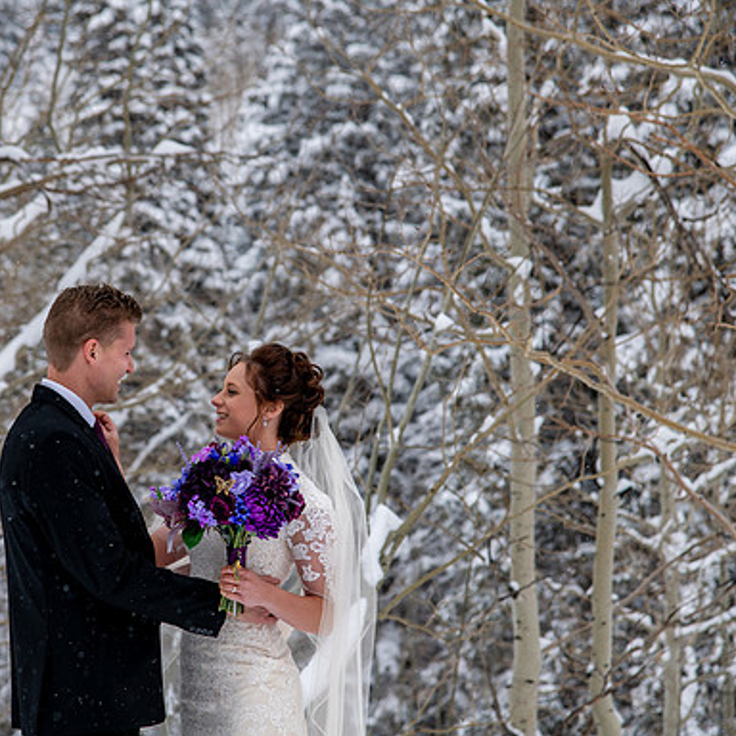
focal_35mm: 120
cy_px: 367
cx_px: 246
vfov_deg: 14.5
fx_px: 2887
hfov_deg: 14.5
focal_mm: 92
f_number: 5
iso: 200
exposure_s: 1/1000
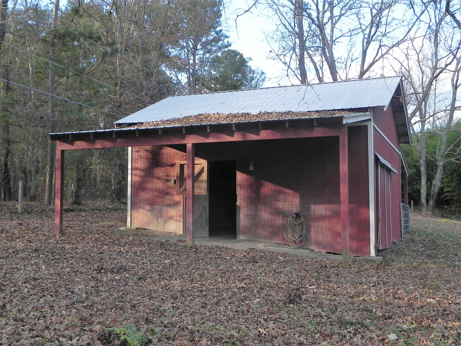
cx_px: 230
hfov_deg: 41.2
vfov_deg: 31.5
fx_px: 613
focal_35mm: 46
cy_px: 173
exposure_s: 1/118
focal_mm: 8.2
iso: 160
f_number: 4.5
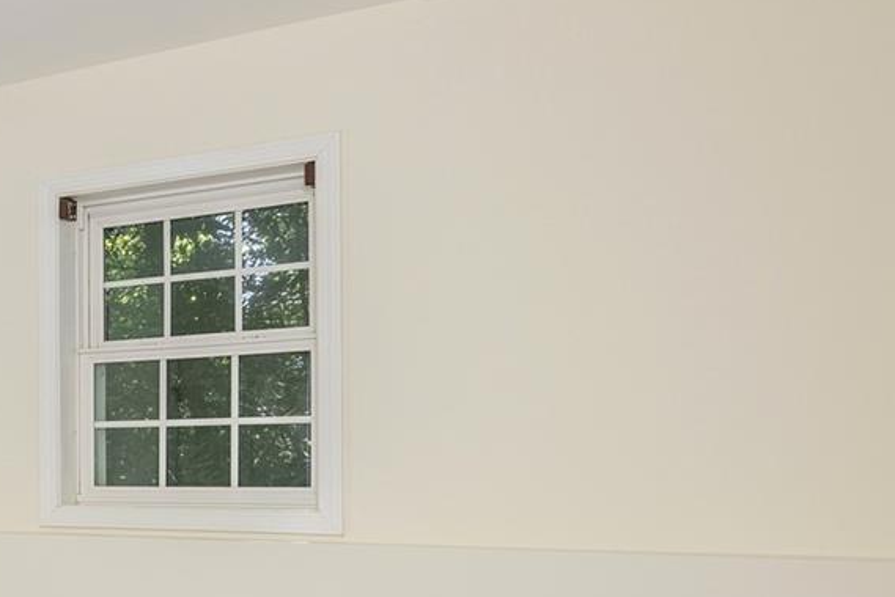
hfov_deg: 29.1
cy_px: 487
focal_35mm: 54
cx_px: -300
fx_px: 1343
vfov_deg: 24.6
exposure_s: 1/100
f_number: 7.1
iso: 320
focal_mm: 15
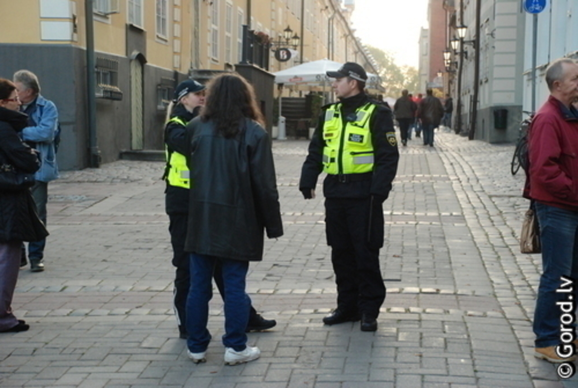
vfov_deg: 17.6
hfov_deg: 25.9
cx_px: 289
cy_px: 194
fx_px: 1254
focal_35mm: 78
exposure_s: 1/180
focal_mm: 52
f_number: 5
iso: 800
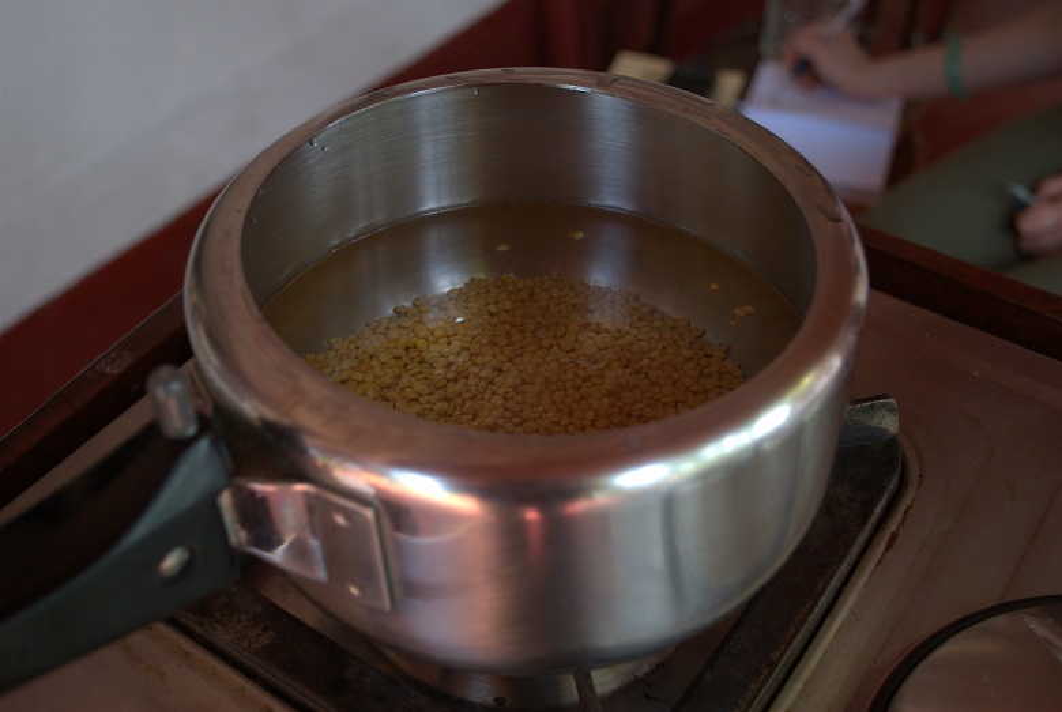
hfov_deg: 43.5
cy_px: 356
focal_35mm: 45
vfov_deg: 30.0
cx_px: 531
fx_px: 1330
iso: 400
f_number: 4.8
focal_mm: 30
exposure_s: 1/50
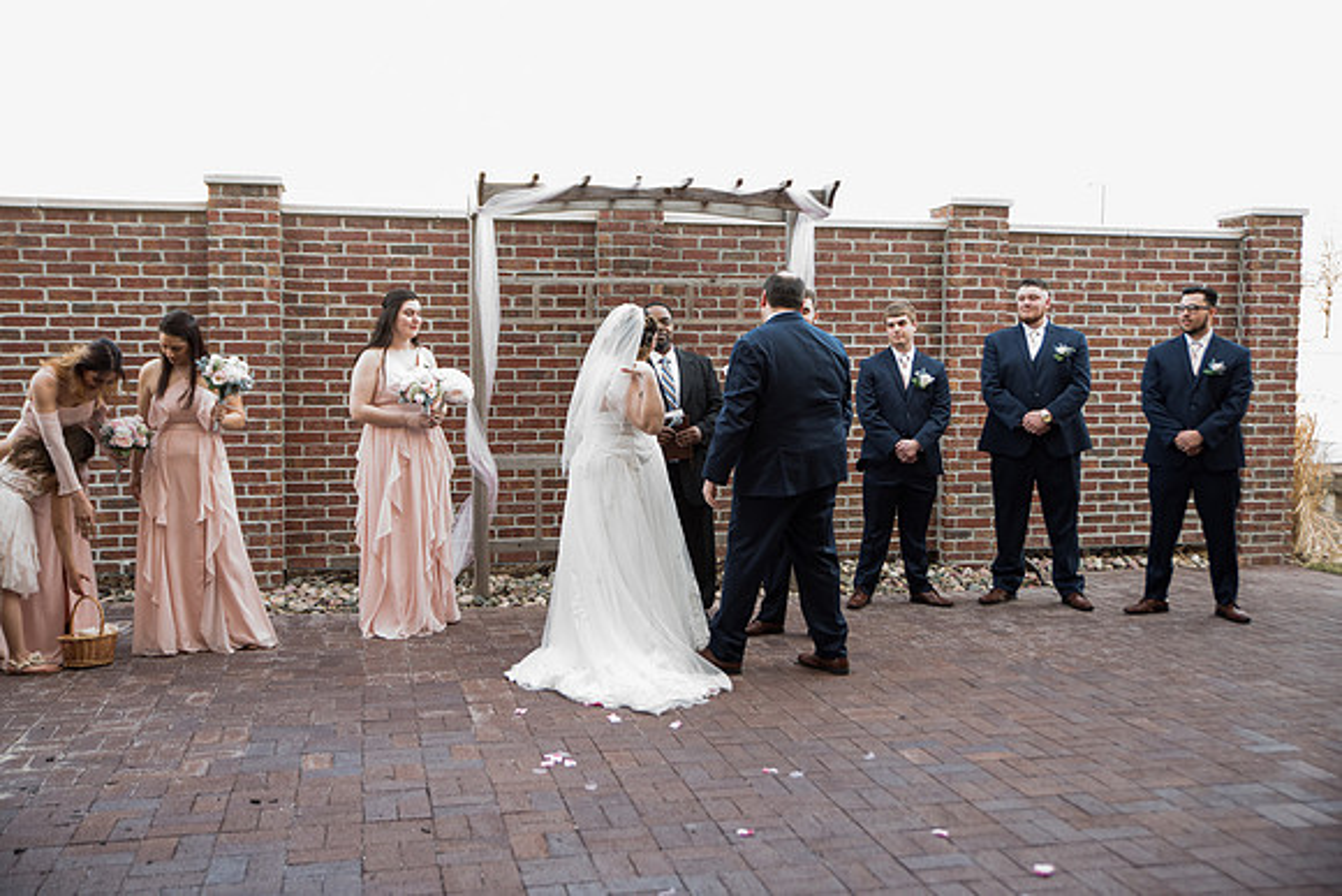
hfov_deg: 53.1
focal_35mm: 36
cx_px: 671
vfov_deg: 36.9
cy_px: 448
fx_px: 1342
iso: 500
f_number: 2.8
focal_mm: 36
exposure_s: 1/200
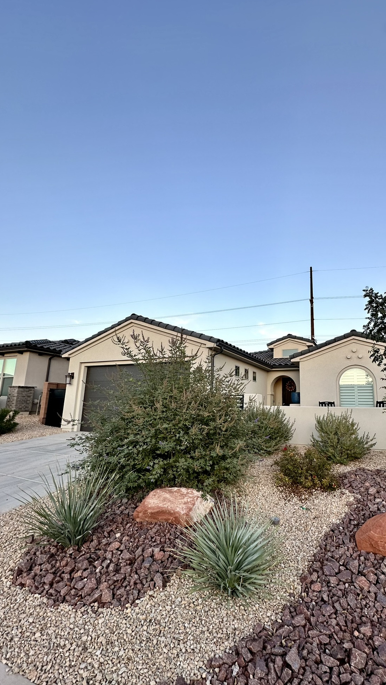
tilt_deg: +11.7
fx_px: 291
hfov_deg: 66.0
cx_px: 245
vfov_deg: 99.3
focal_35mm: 16
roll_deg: -1.8
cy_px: 353
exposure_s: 1/212
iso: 40
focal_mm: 2.22
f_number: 2.2
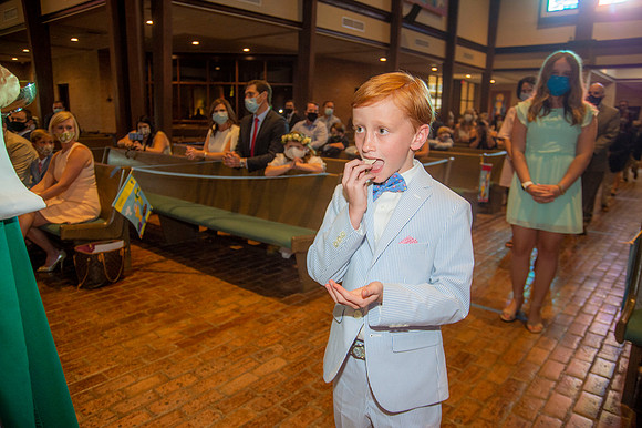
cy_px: 214
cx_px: 321
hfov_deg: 73.8
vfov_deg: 53.1
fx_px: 428
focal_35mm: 24
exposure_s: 1/200
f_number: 5
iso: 1600
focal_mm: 24
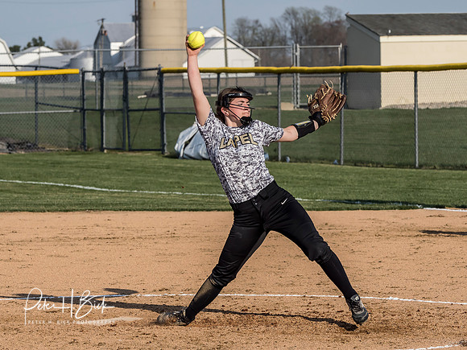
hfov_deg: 8.3
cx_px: 224
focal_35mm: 239
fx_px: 3228
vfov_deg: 6.2
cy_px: 176
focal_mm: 106
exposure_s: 1/2000
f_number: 6.3
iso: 400
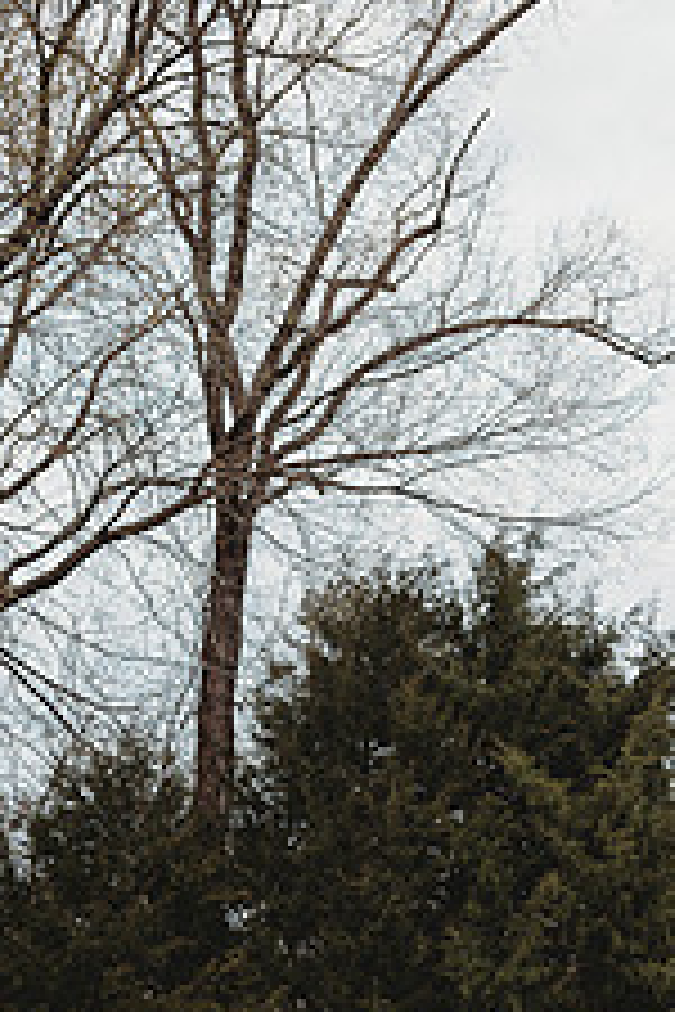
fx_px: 1350
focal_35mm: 48
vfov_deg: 40.3
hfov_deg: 27.9
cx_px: 459
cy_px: 724
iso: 320
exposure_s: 1/250
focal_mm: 24
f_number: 2.5
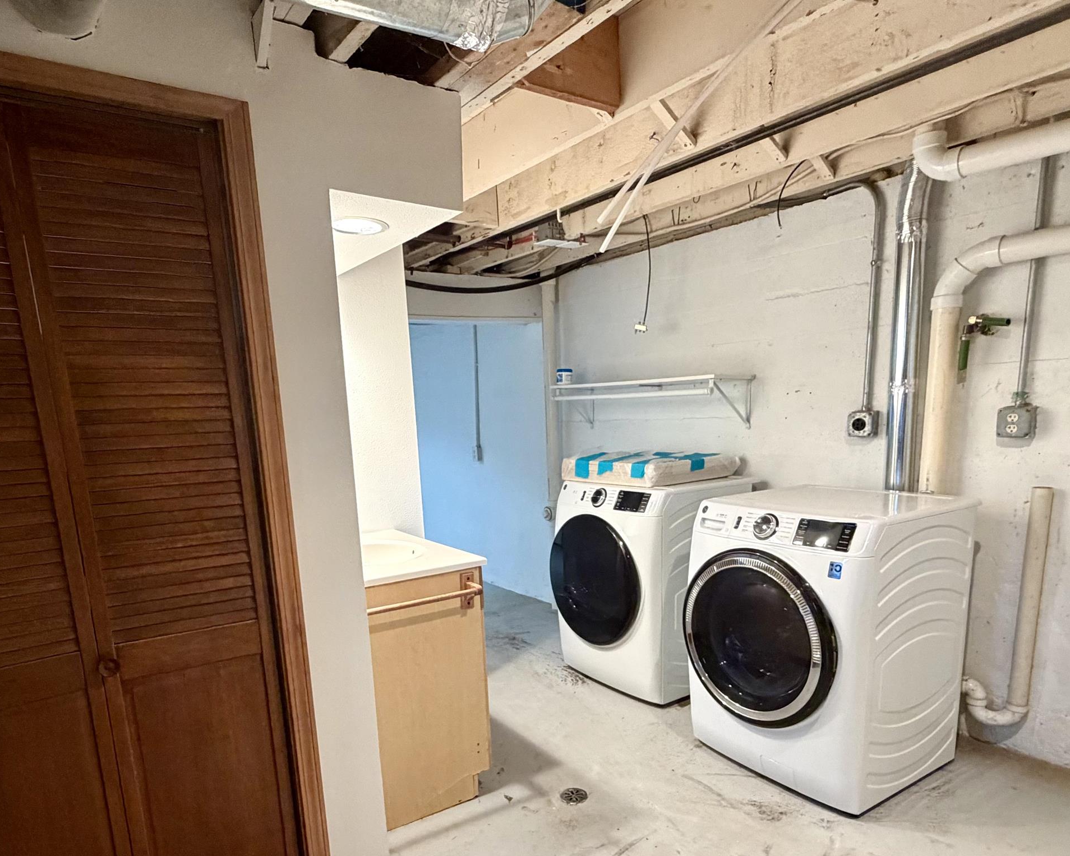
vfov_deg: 62.1
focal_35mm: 22
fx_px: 697
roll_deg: +2.7
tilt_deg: -11.7
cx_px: 515
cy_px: 547
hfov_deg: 75.0
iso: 500
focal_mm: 2.22
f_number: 2.2
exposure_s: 1/60
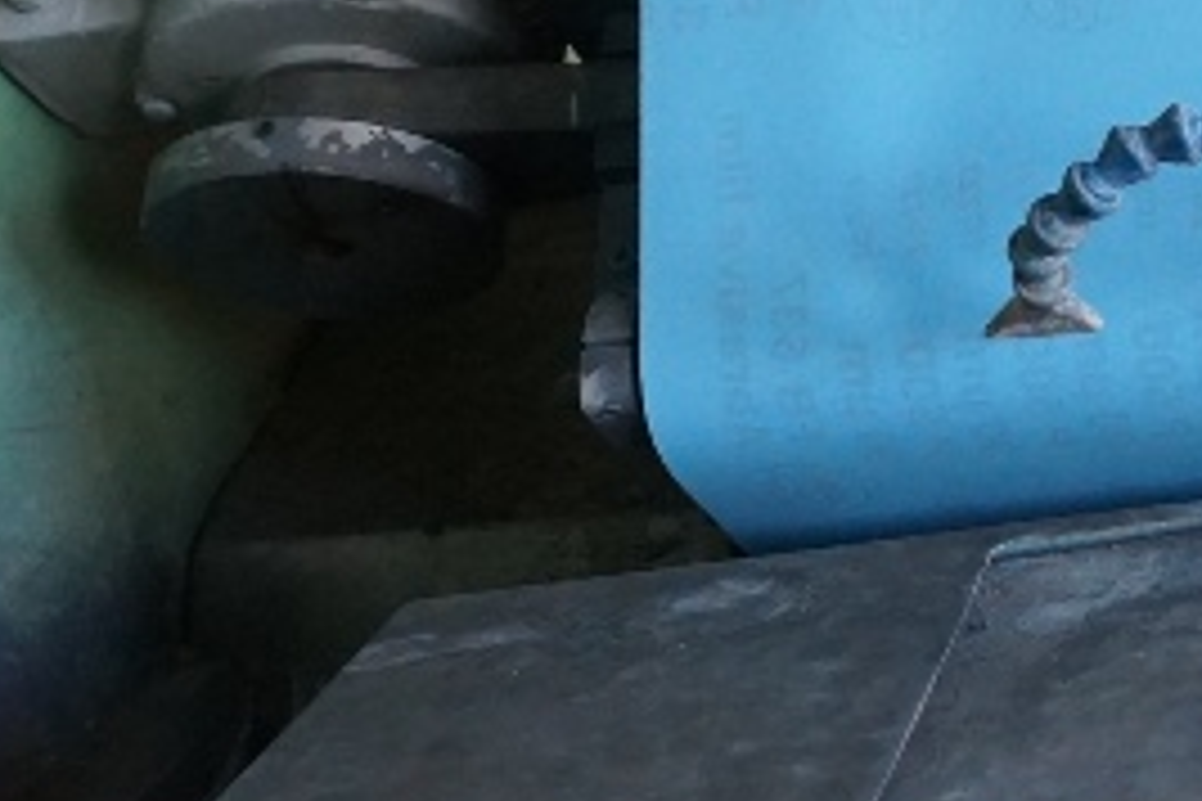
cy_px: 92
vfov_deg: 14.7
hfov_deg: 21.0
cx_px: 1346
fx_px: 3072
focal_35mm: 92
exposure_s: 1/160
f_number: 3.5
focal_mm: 16
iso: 1600
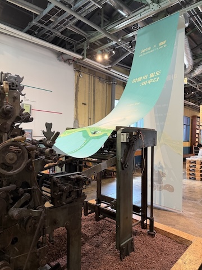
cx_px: 101
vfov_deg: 71.6
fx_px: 187
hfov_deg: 56.8
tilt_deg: -0.6
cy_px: 135
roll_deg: -1.1
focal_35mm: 24
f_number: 1.78
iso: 250
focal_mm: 6.76
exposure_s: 1/60
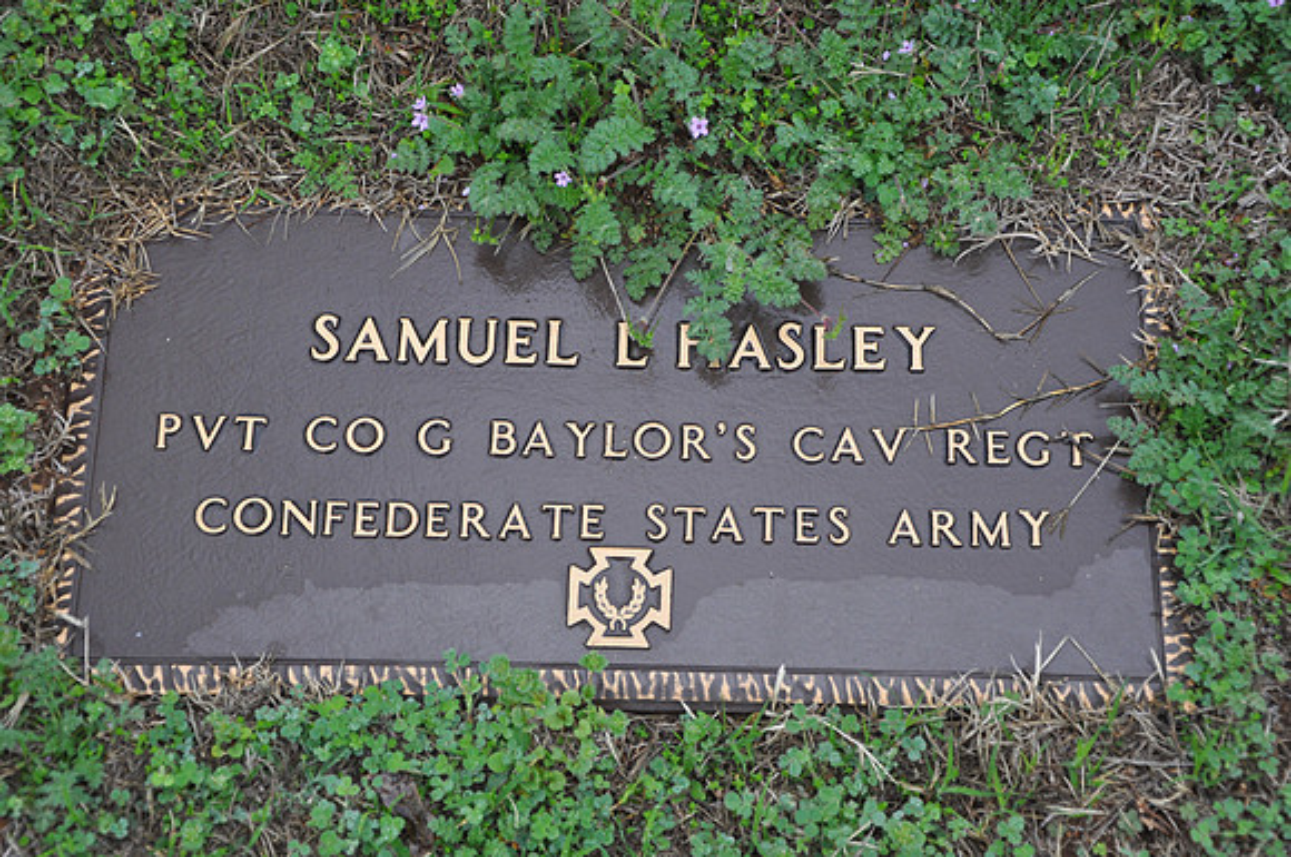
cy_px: 428
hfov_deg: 29.9
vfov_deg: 20.1
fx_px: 2417
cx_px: 646
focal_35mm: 68
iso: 720
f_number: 4.8
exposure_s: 1/60
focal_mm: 45
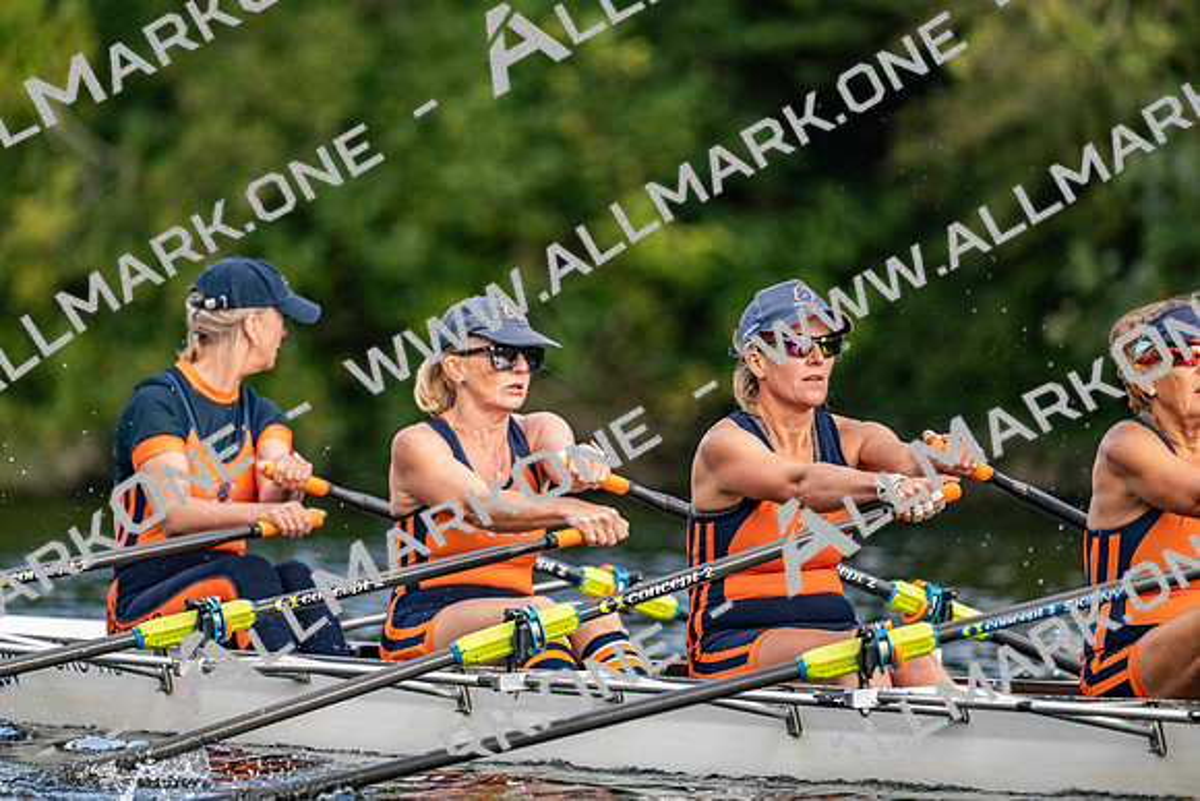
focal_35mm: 400
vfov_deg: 3.4
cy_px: 400
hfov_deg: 5.1
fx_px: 13343
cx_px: 600
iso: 800
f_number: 4.5
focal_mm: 400
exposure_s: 1/2000
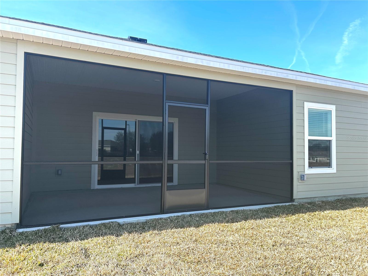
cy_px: 138
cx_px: 184
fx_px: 276
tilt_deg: +2.0
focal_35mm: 26
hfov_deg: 67.3
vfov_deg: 53.1
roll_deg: -0.1
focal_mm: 5.7
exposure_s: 1/1412
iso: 50
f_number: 1.5
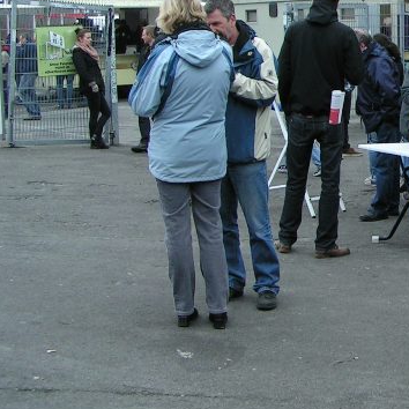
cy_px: 88
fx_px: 1016
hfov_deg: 21.5
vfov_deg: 22.5
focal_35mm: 76
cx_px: 460
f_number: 4.5
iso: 50
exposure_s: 1/100
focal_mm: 5.8
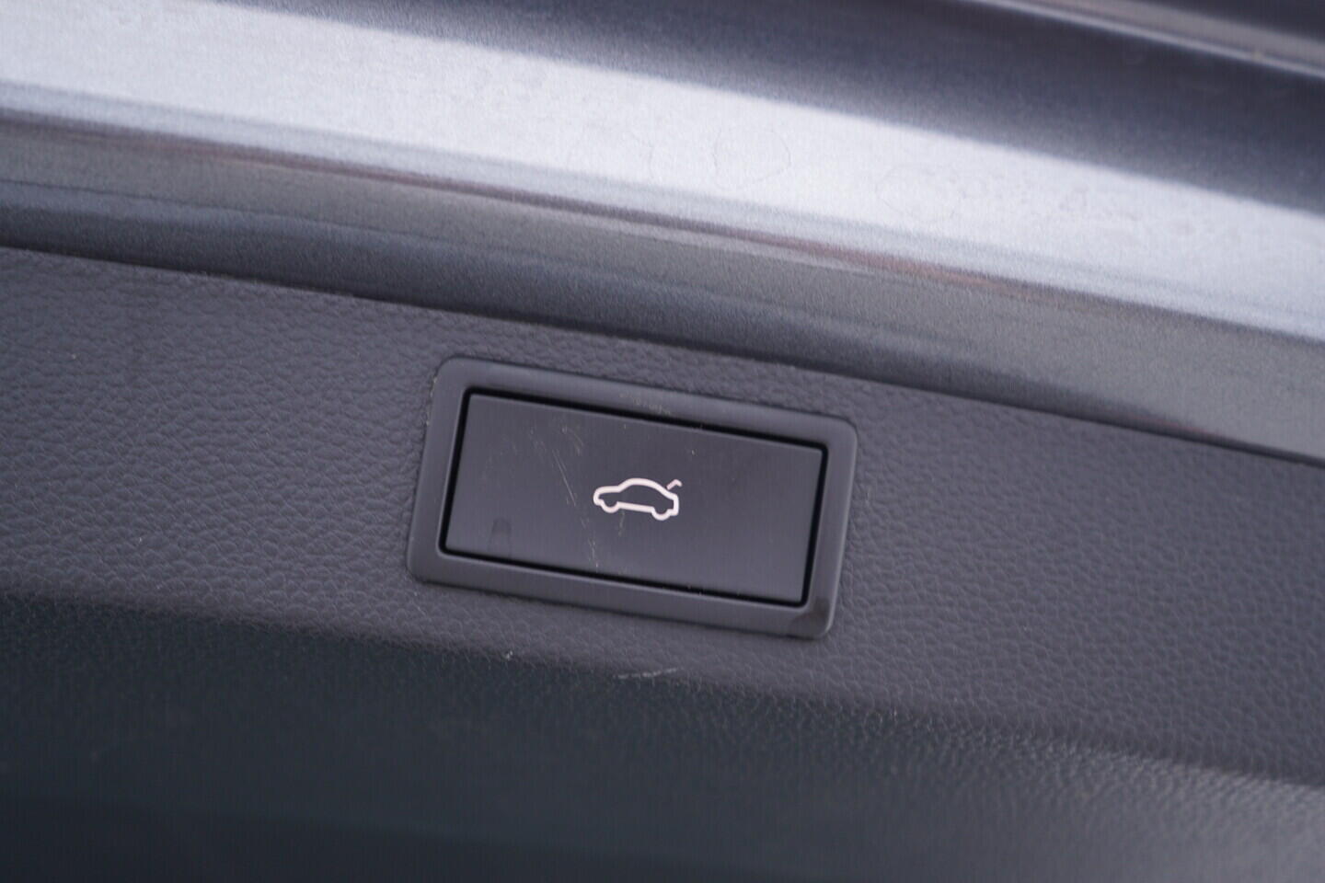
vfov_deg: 36.9
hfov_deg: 53.1
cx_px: 662
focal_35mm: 36
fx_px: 1325
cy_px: 442
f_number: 2.8
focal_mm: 24
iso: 200
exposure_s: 1/40
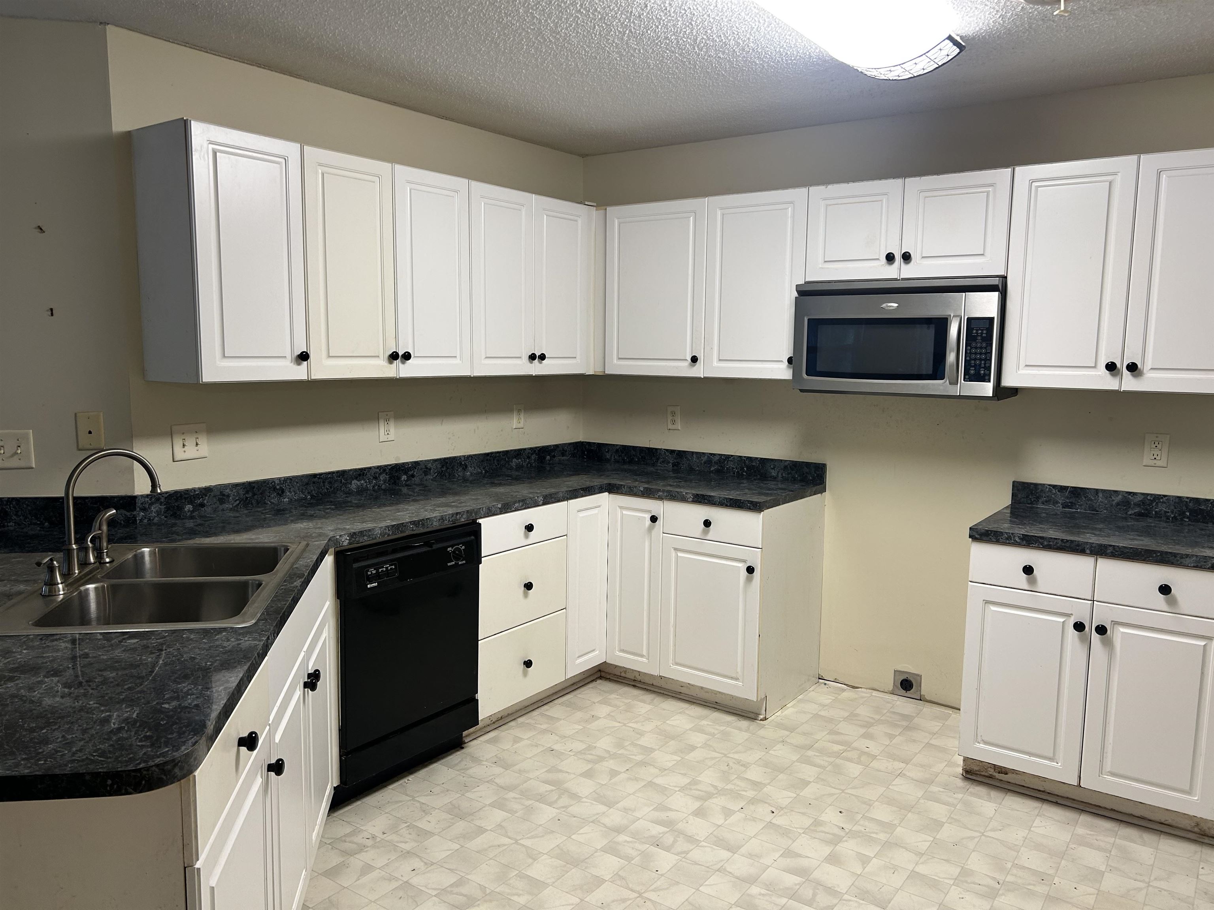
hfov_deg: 67.3
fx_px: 912
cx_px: 607
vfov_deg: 53.1
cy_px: 455
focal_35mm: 26
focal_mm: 5.7
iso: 64
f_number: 1.5
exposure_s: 1/60
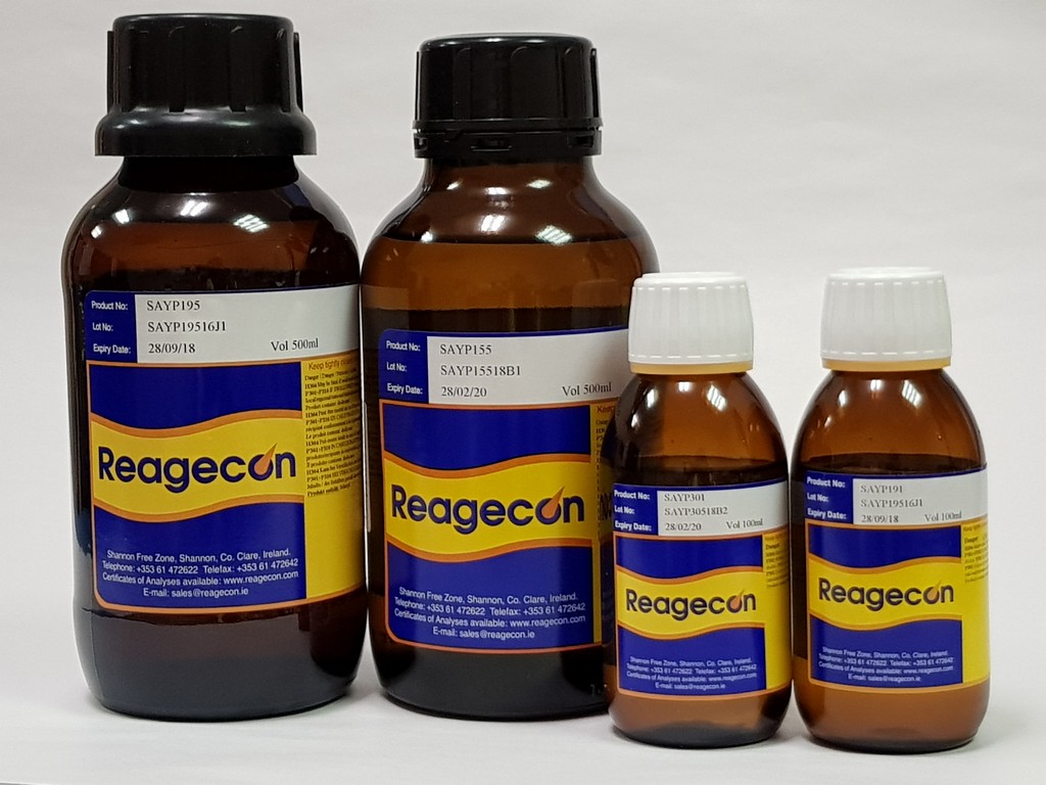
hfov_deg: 67.3
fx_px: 786
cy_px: 392
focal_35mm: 26
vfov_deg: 53.1
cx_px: 523
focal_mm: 4.2
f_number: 1.7
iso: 160
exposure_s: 1/50
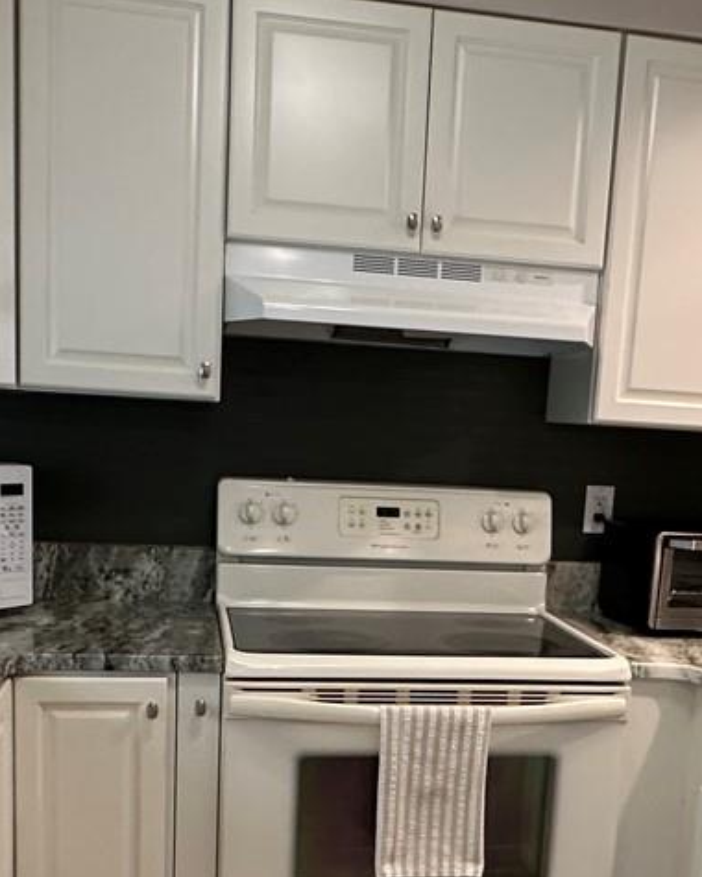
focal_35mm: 46
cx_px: 410
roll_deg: -2.9
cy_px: 663
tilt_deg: -11.0
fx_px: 1195
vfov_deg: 39.2
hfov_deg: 32.7
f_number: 2.2
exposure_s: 1/120
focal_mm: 2.22
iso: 250
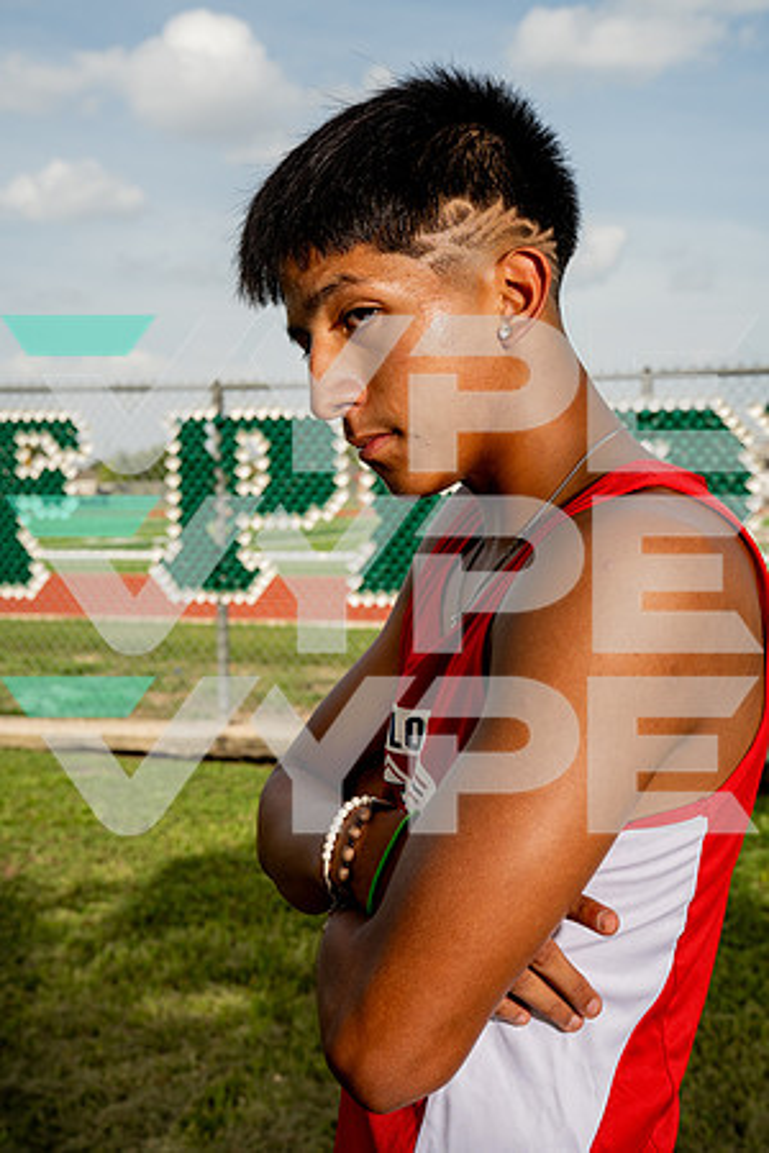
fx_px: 1506
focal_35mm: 47
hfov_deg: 28.6
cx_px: 384
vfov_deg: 41.9
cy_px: 576
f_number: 8
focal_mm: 47
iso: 200
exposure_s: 1/800
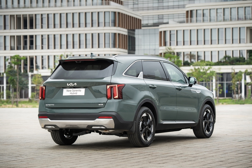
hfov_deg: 19.5
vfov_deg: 13.0
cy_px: 84
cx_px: 126
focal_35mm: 105
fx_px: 735
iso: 800
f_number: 4
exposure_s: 1/160
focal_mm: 105
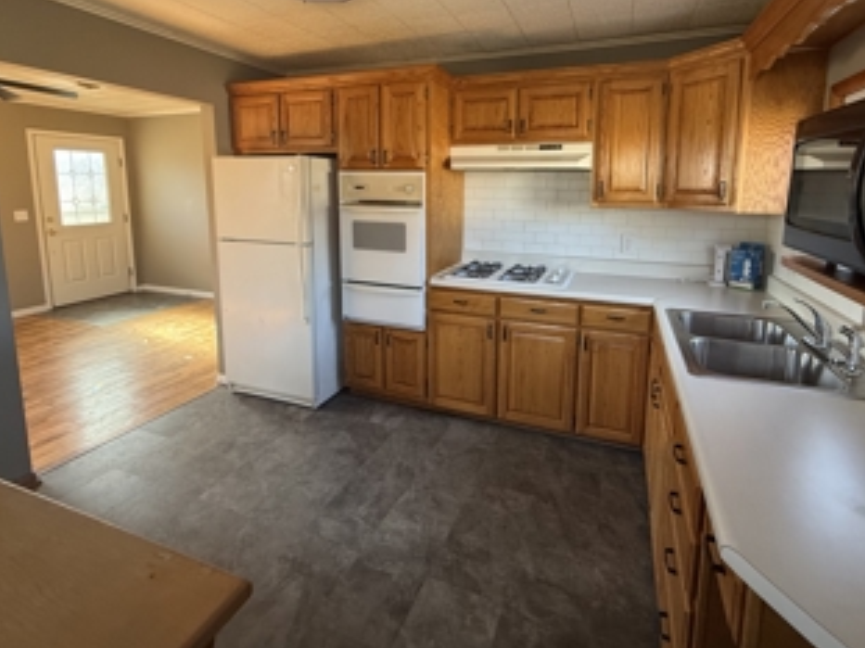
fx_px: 450
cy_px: 248
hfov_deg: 87.7
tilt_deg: -7.2
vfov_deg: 70.5
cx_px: 453
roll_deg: -0.3
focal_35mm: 18
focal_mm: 2.22
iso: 250
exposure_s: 1/99
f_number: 2.2
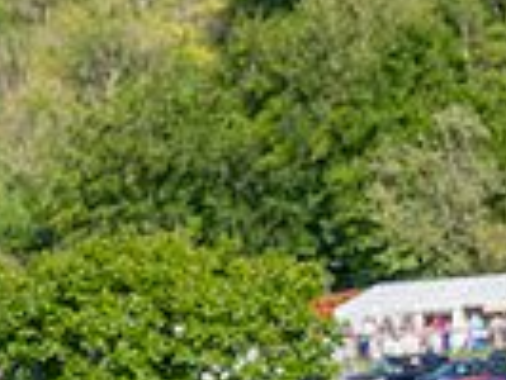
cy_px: 657
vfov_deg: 3.6
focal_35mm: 411
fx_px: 6013
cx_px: -447
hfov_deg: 4.8
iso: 200
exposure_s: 1/1600
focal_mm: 84
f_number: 4
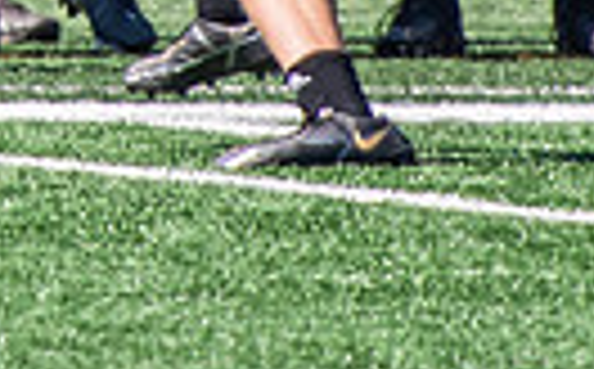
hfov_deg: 0.8
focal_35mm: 2634
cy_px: -900
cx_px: -1026
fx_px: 42568
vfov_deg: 0.5
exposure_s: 1/1600
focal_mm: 200
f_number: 2.8
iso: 160
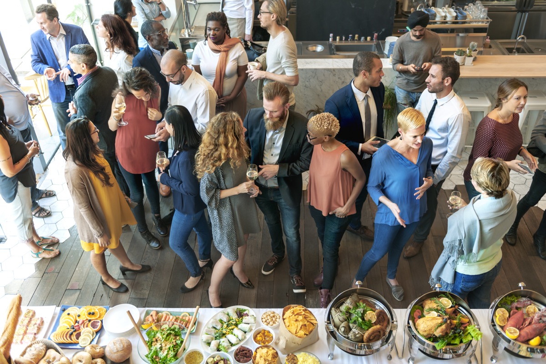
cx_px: 273
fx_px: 516
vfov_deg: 38.9
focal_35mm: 34
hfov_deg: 55.8
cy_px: 182
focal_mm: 34
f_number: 2.8
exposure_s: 1/80
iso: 200
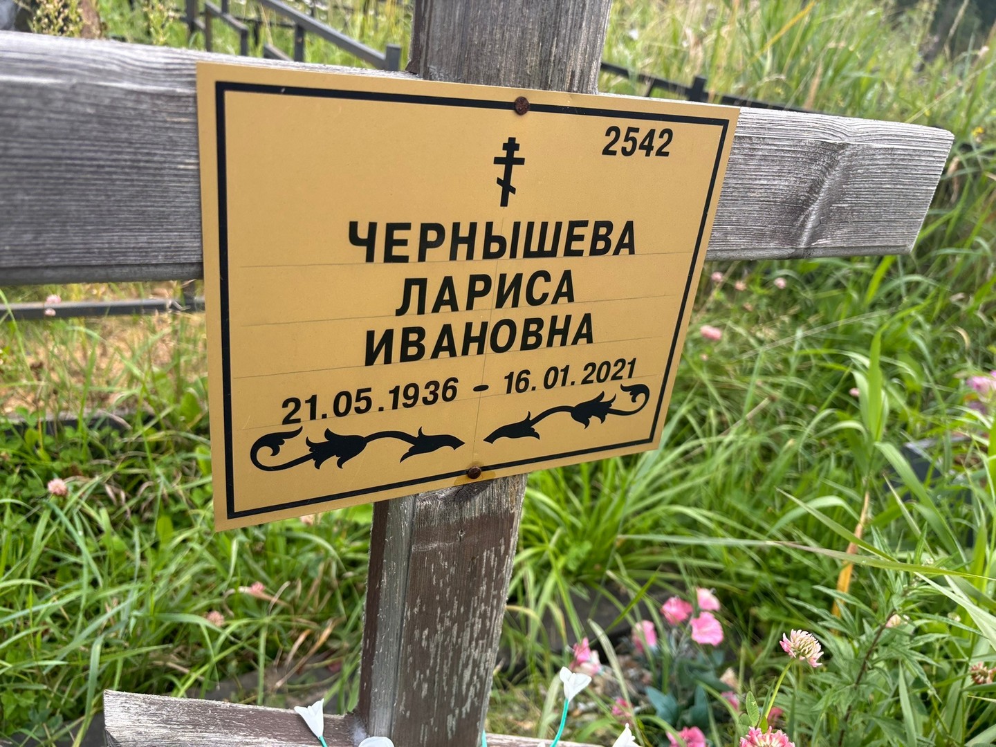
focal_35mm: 26
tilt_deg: -25.2
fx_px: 748
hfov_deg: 67.3
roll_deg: -9.0
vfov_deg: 53.1
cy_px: 374
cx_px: 498
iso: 50
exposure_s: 1/411
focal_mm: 5.96
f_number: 1.6
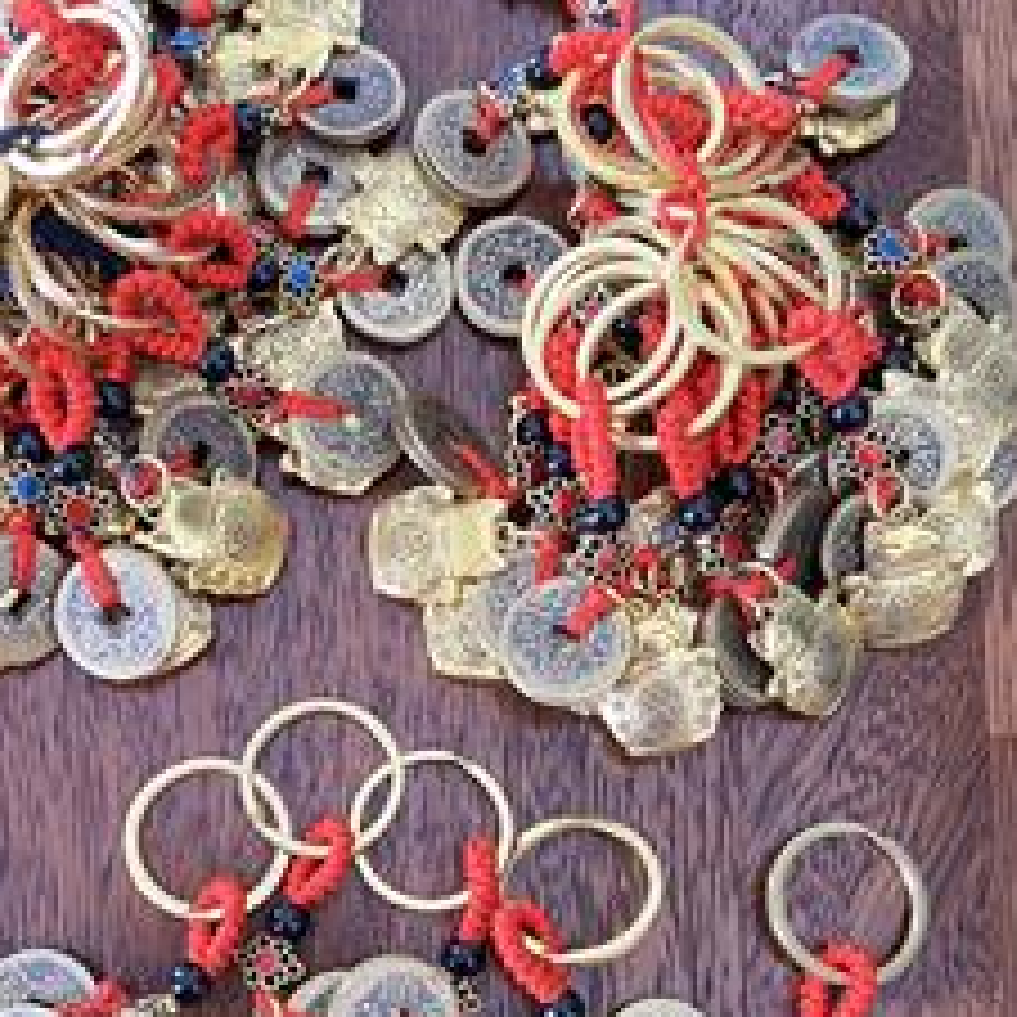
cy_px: 745
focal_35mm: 42
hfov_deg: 39.7
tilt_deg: -81.4
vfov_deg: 39.1
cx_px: 369
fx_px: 1396
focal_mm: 5.7
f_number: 1.5
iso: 640
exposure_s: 1/40
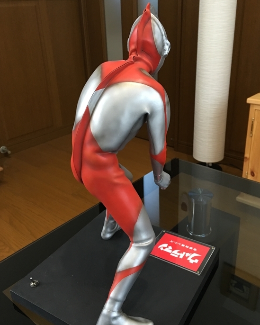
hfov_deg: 44.5
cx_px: 135
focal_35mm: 33
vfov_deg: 54.2
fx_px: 317
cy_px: 155
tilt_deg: -23.9
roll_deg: +1.9
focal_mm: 4.15
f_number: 2.2
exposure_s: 1/15
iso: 80
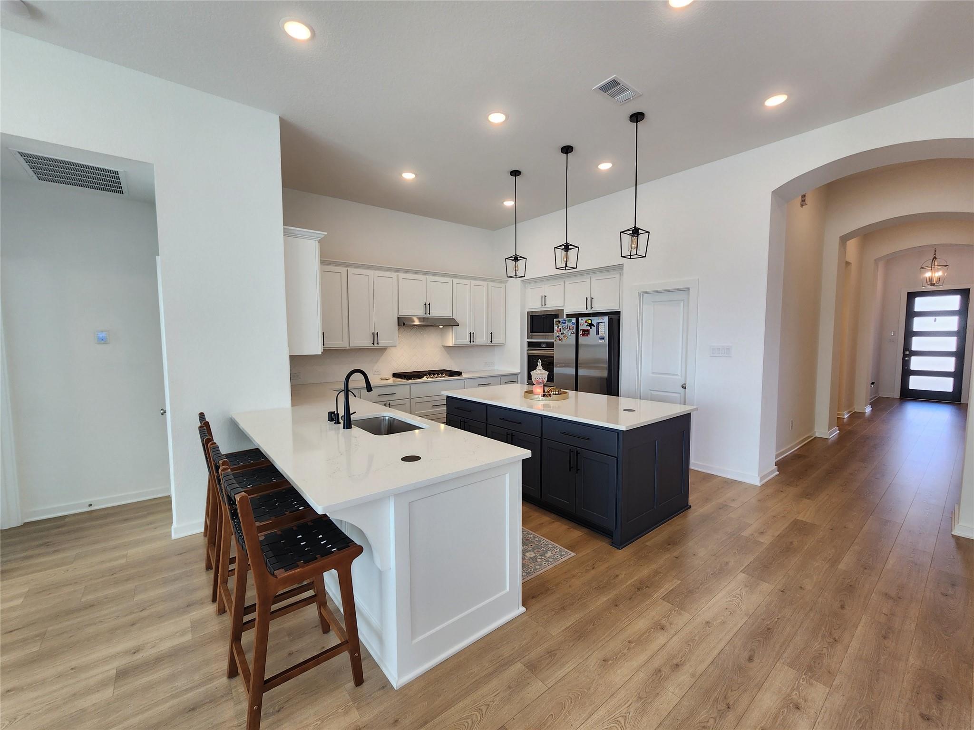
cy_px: 365
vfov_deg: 89.9
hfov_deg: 106.2
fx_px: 366
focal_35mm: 13
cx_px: 487
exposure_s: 1/60
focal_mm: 2.2
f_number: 2.2
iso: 64
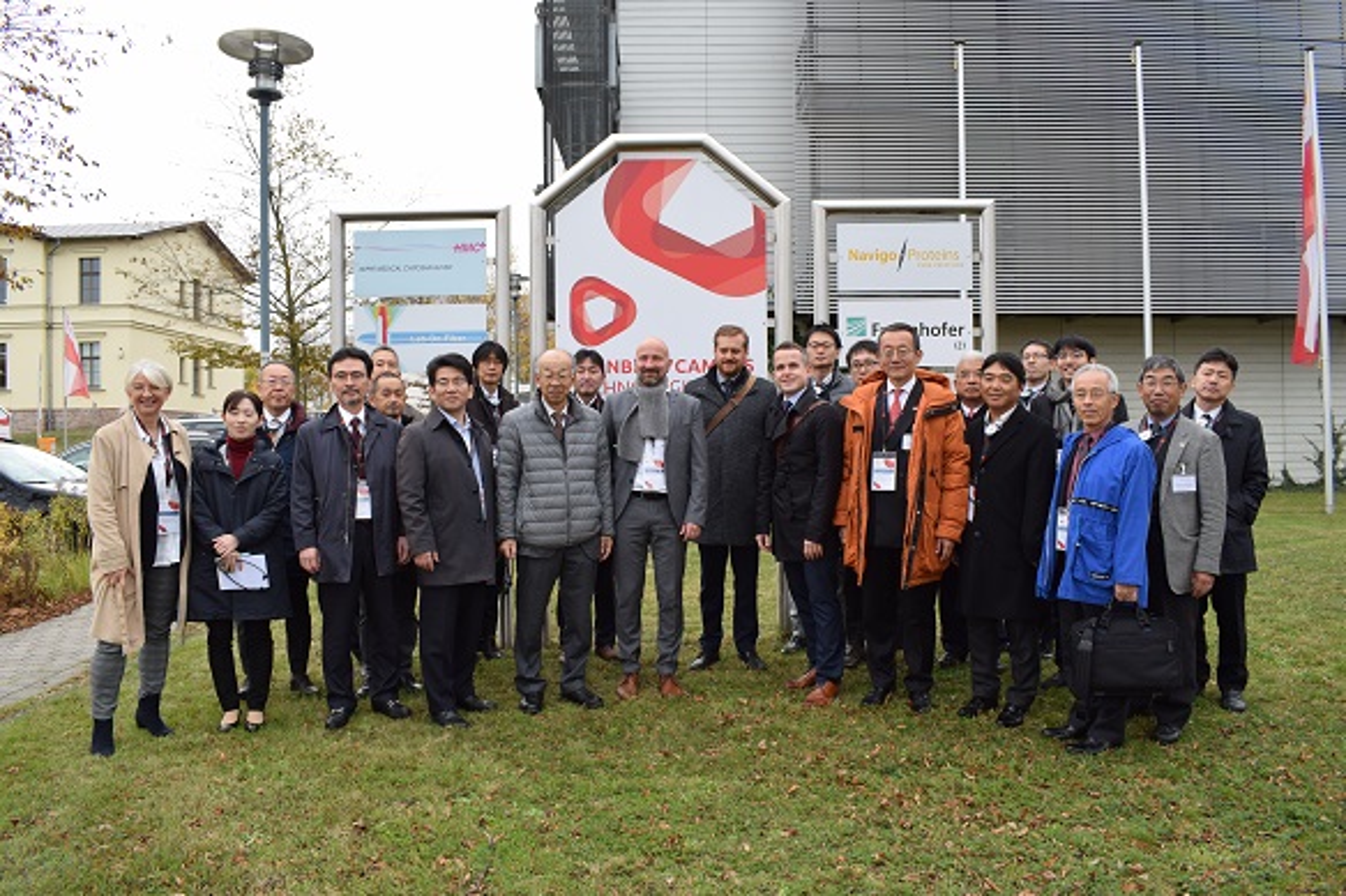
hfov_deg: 67.4
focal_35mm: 27
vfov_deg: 47.9
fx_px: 1009
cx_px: 673
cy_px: 448
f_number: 8
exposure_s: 1/250
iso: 400
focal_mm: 18
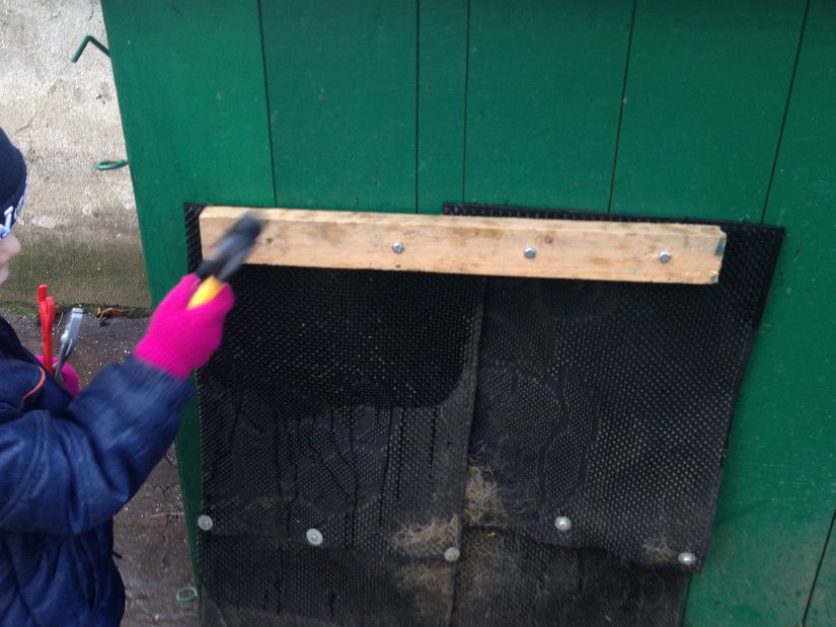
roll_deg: -1.4
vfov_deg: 35.9
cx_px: 378
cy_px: 272
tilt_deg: -26.4
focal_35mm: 40
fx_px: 966
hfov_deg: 46.7
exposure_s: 1/60
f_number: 2.4
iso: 64
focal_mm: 4.12
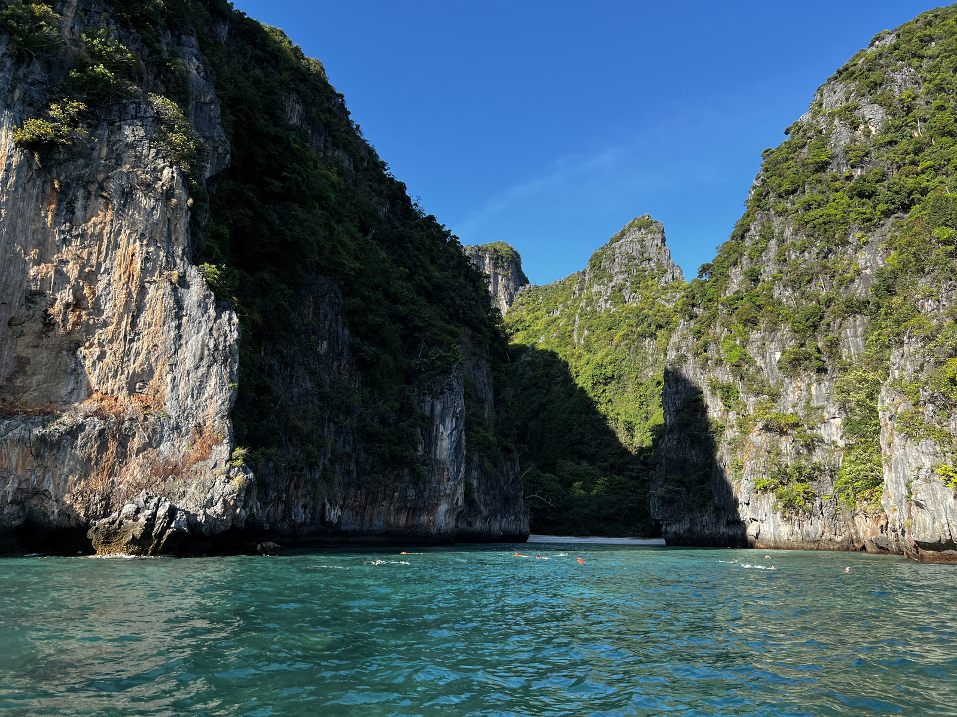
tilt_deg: +12.4
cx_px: 478
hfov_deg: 67.3
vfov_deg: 53.1
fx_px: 719
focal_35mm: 26
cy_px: 358
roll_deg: -1.7
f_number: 1.5
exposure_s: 1/1488
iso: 50
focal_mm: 5.7
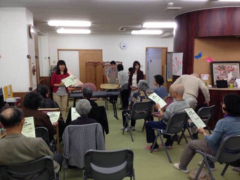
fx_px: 243
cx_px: 120
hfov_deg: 52.6
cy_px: 90
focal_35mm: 35
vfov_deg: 40.7
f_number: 2.4
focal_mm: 4.28
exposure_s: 1/40
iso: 50
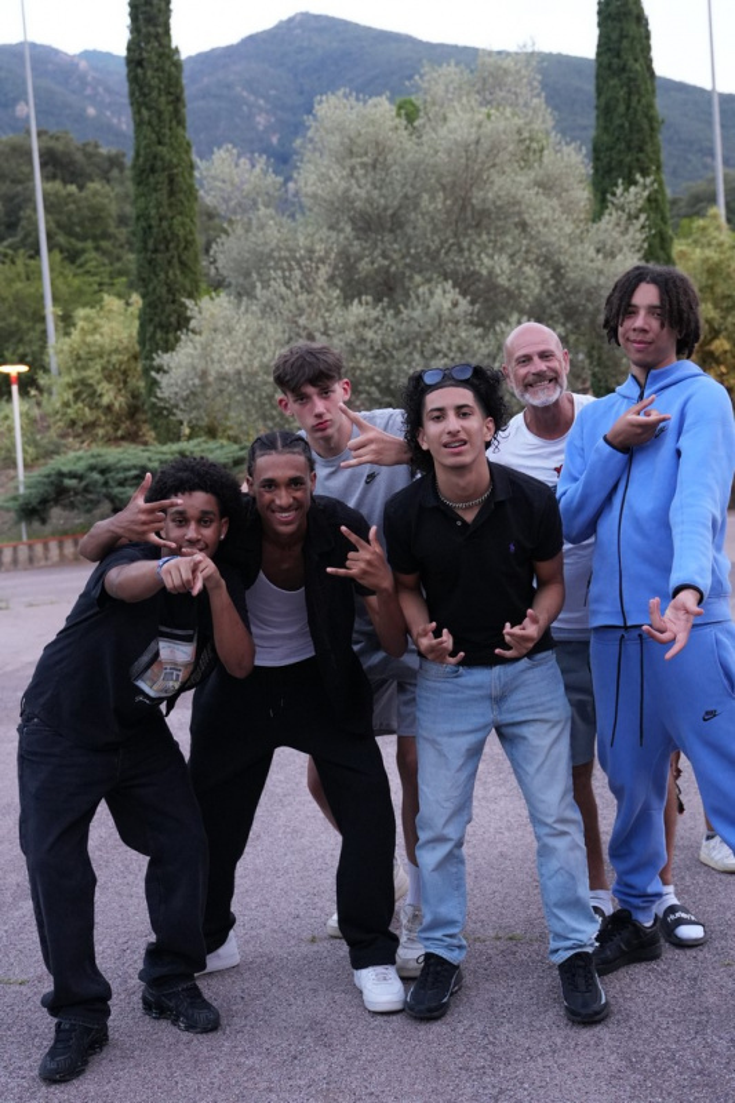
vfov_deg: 46.4
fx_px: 1287
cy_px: 552
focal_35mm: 42
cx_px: 368
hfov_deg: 31.9
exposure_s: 1/200
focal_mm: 28
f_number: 3.2
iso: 1600
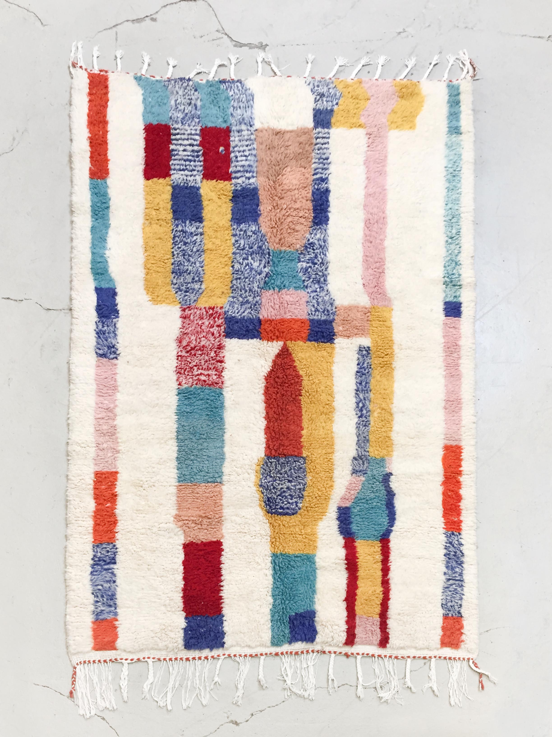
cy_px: 368
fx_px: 617
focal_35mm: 29
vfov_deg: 61.7
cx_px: 276
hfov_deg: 48.2
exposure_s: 1/35
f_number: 2.2
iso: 64
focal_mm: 4.15
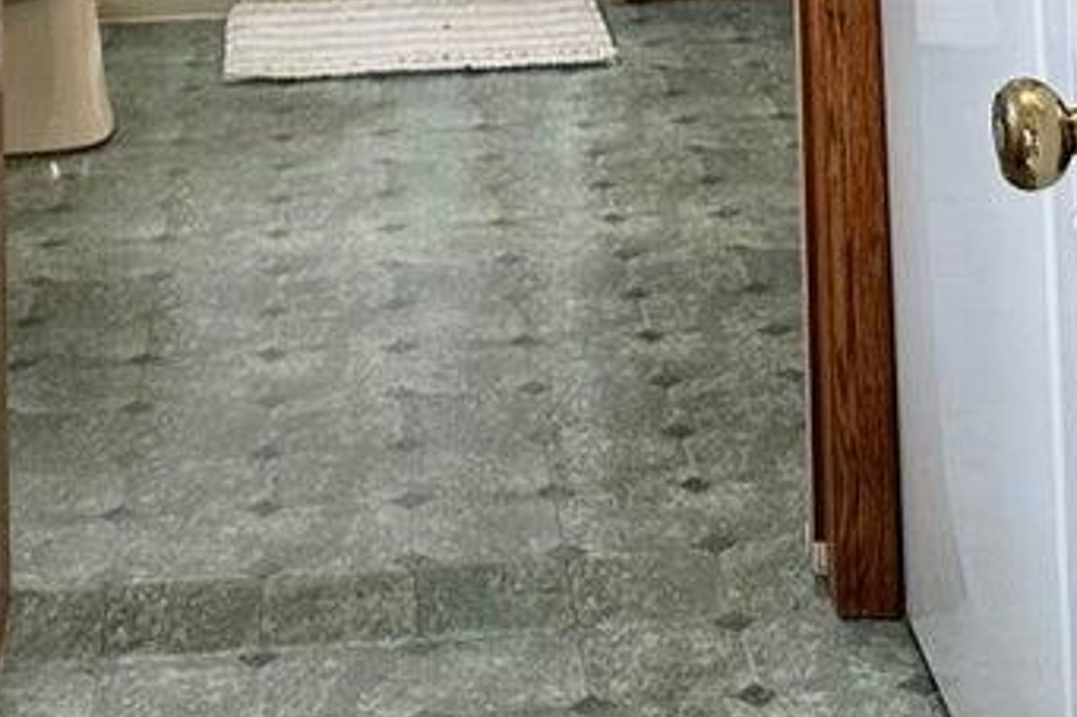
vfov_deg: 11.7
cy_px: -884
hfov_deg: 20.4
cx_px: 567
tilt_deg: +2.9
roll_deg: +0.9
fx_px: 2990
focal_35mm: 100
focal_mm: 6.86
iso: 200
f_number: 1.78
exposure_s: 1/120
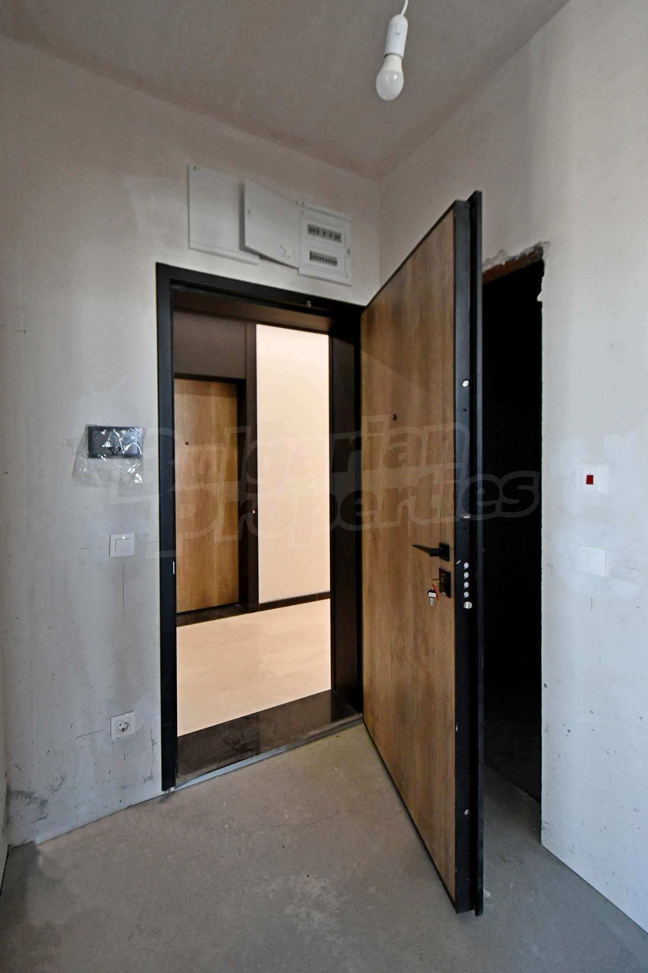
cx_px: 324
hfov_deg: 77.3
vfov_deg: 100.4
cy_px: 486
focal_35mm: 15
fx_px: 405
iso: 2000
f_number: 3.5
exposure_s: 1/125
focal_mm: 10
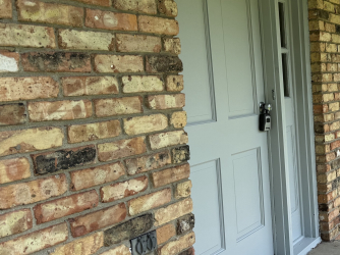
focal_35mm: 48
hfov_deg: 36.0
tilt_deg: -5.4
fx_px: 471
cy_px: 129
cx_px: 335
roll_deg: +2.6
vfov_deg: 30.2
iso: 80
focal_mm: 6.76
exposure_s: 1/2000
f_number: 1.78
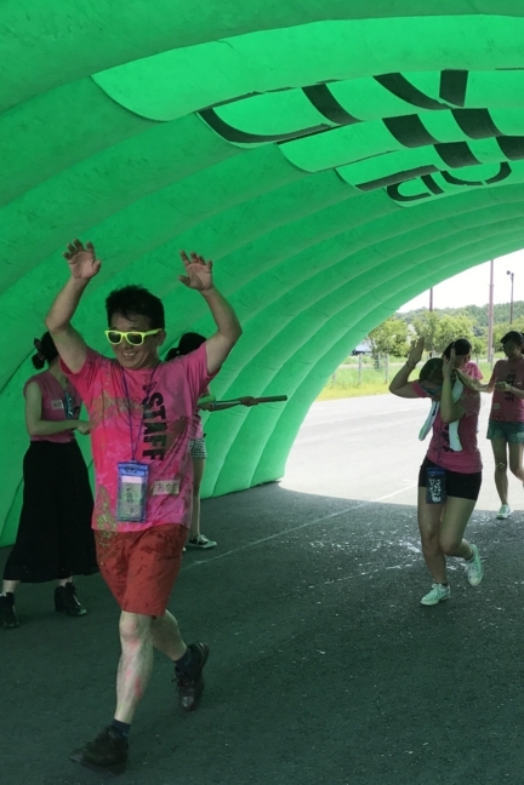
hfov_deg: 28.4
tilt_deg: -4.4
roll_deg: -1.0
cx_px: 448
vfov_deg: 42.6
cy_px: 462
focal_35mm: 46
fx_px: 1004
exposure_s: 1/647
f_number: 1.8
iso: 20
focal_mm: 3.99
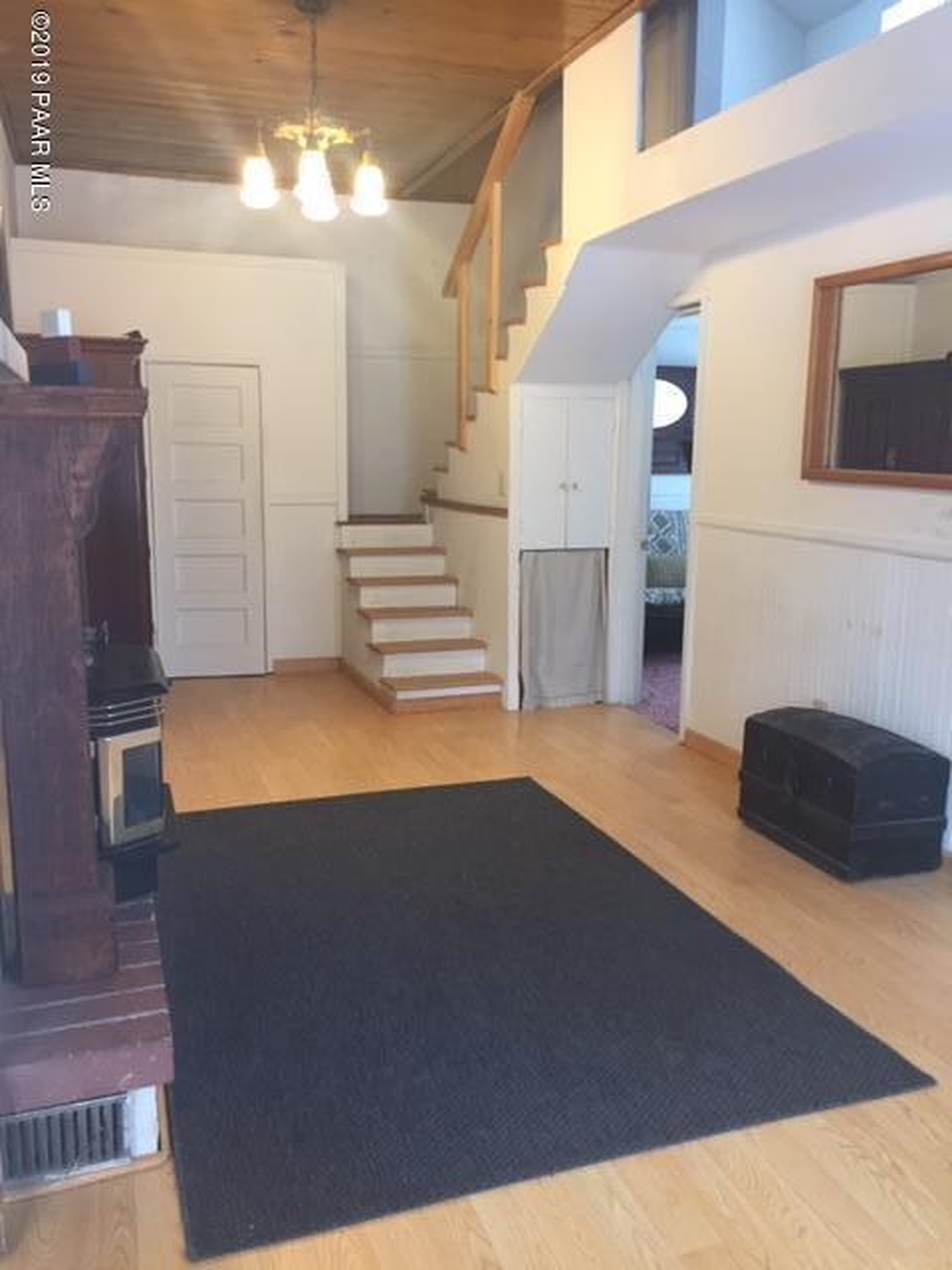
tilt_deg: -8.6
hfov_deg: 48.2
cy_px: 635
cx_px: 476
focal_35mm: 29
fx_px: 1063
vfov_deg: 61.7
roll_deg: -0.5
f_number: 2.2
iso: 125
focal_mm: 4.15
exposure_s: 1/33
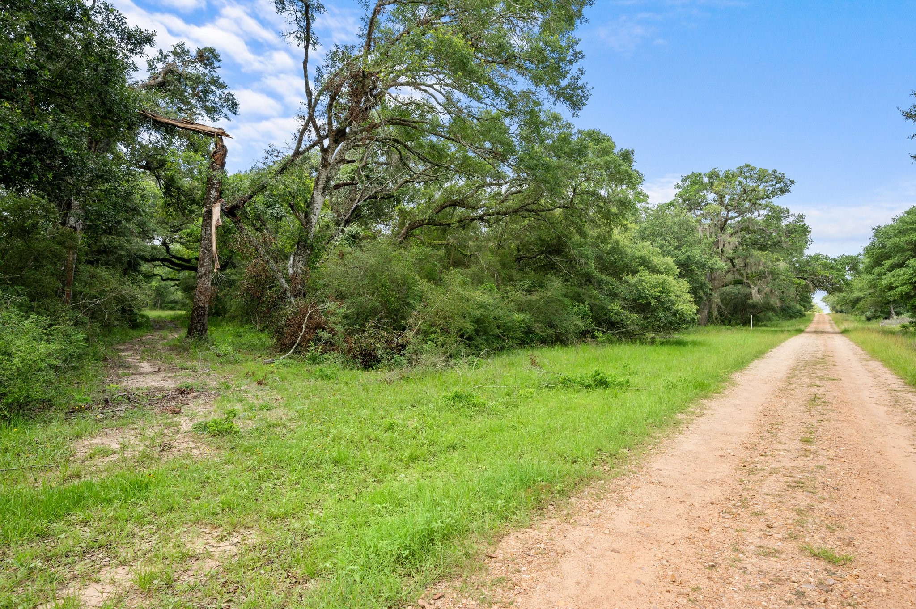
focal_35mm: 22
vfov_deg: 58.3
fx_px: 547
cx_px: 458
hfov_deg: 79.9
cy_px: 304
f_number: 8
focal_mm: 21.5
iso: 250
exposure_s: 1/250
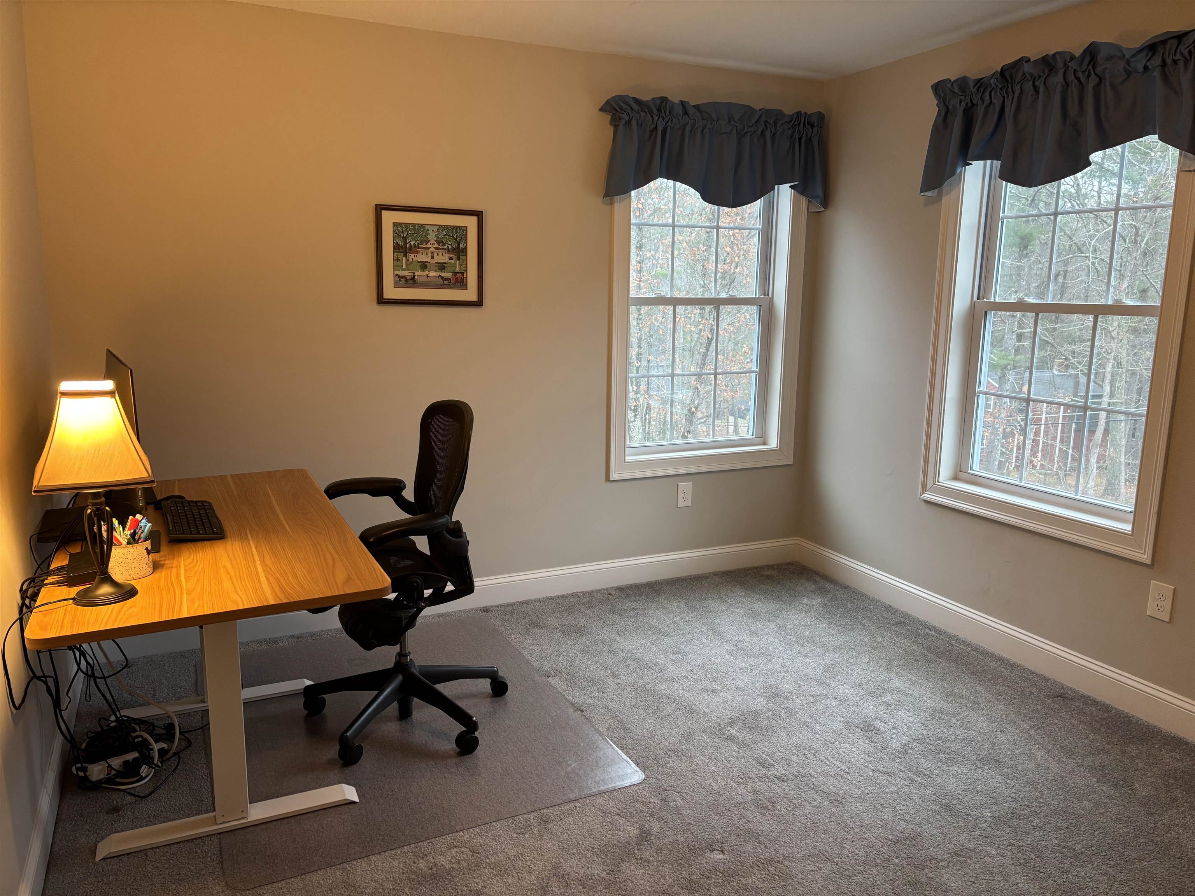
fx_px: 898
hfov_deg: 67.3
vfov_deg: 53.1
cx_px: 598
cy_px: 448
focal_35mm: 26
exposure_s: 1/60
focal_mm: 5.96
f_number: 1.6
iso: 125
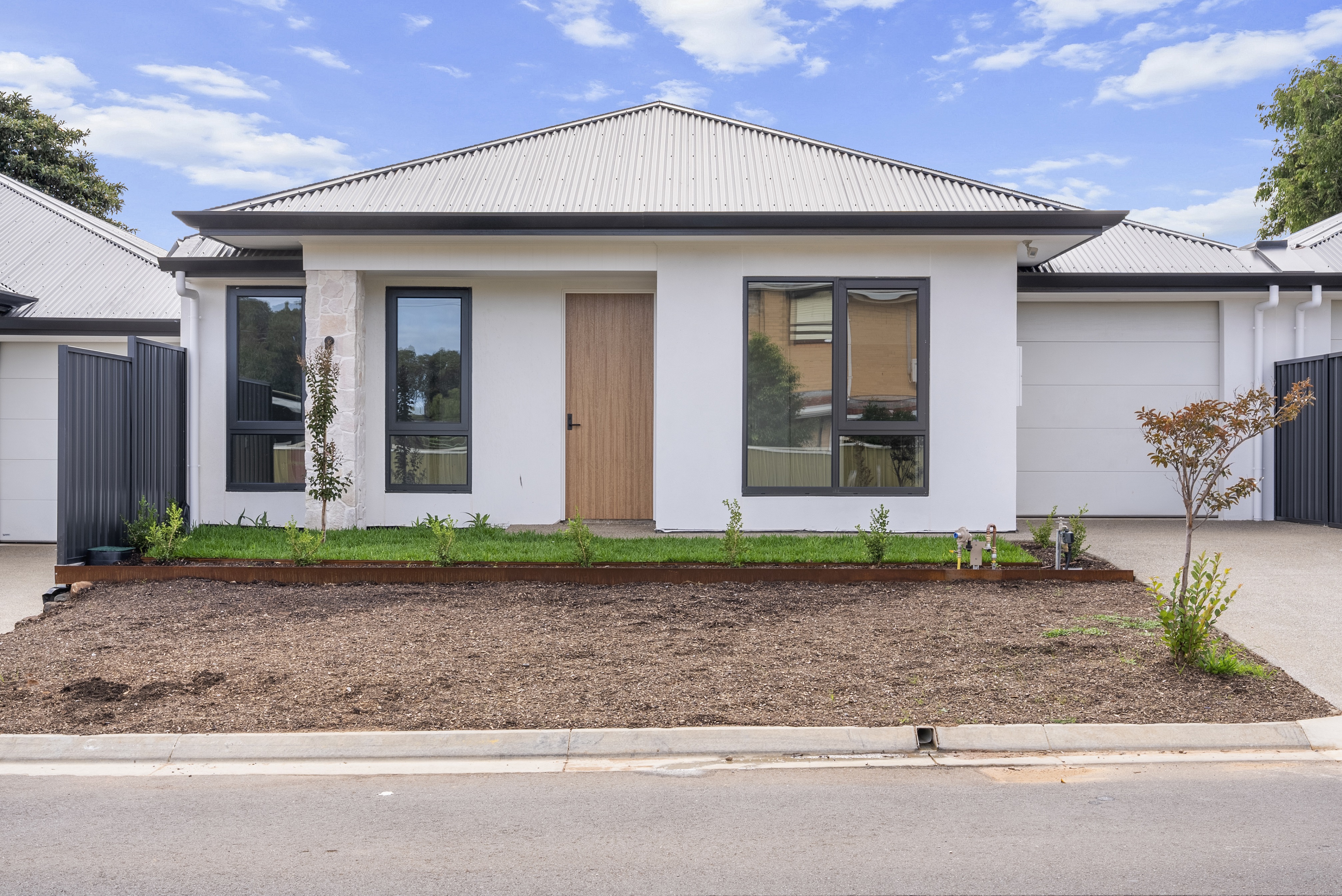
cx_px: 671
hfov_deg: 45.4
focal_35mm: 43
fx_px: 1604
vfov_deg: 31.2
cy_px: 448
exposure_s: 1/30
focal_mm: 43
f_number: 13
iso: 125
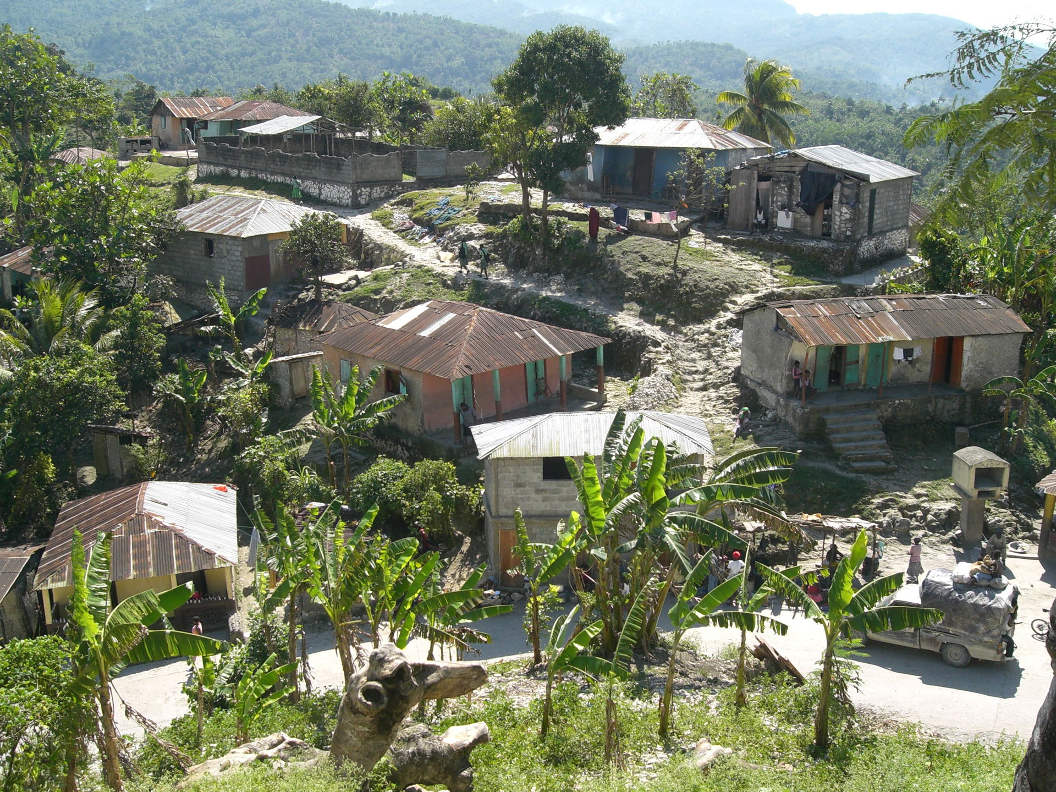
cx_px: 528
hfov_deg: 49.0
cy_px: 396
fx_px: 1159
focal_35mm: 38
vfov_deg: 37.7
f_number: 4.4
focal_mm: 6.3
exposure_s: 1/320
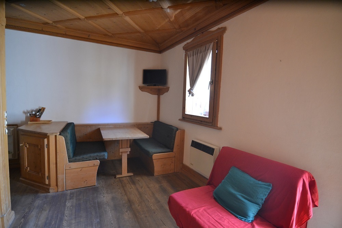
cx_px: 171
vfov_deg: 72.0
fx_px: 157
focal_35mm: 16
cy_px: 114
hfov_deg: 95.0
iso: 1250
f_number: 2.8
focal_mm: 11
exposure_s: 1/60
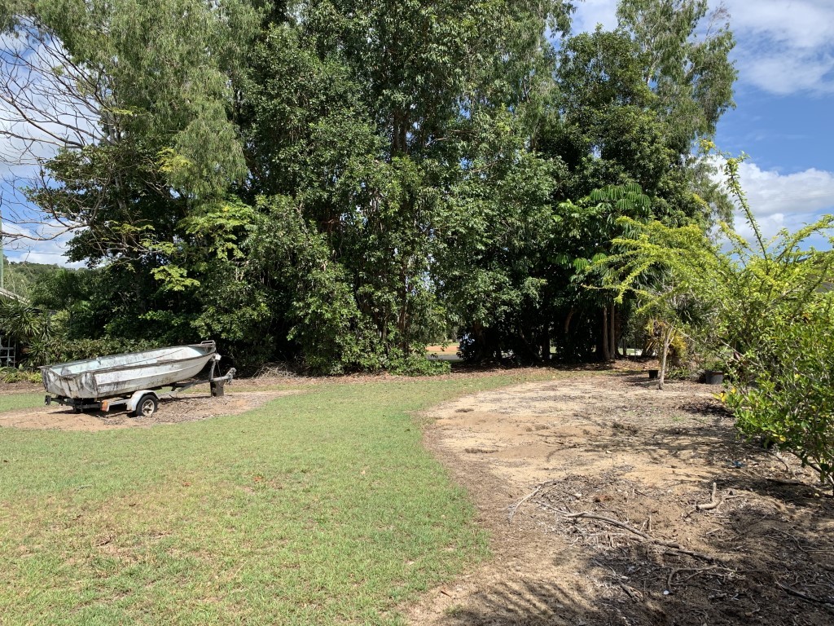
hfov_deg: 67.3
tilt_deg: +2.3
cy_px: 313
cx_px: 417
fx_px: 626
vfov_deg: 53.1
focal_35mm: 26
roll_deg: +0.5
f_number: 1.8
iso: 25
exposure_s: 1/1427
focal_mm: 4.25
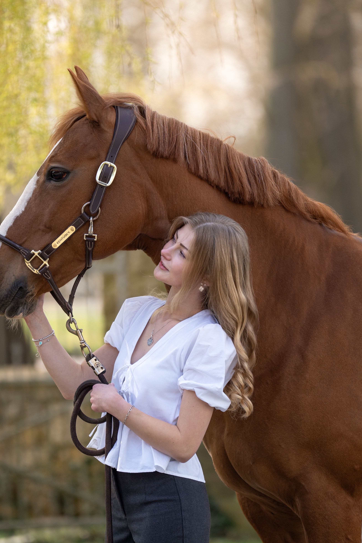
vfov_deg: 6.7
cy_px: 243
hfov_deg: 4.5
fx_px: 4630
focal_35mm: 307
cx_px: 153
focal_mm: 200
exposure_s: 1/1600
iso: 320
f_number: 2.8
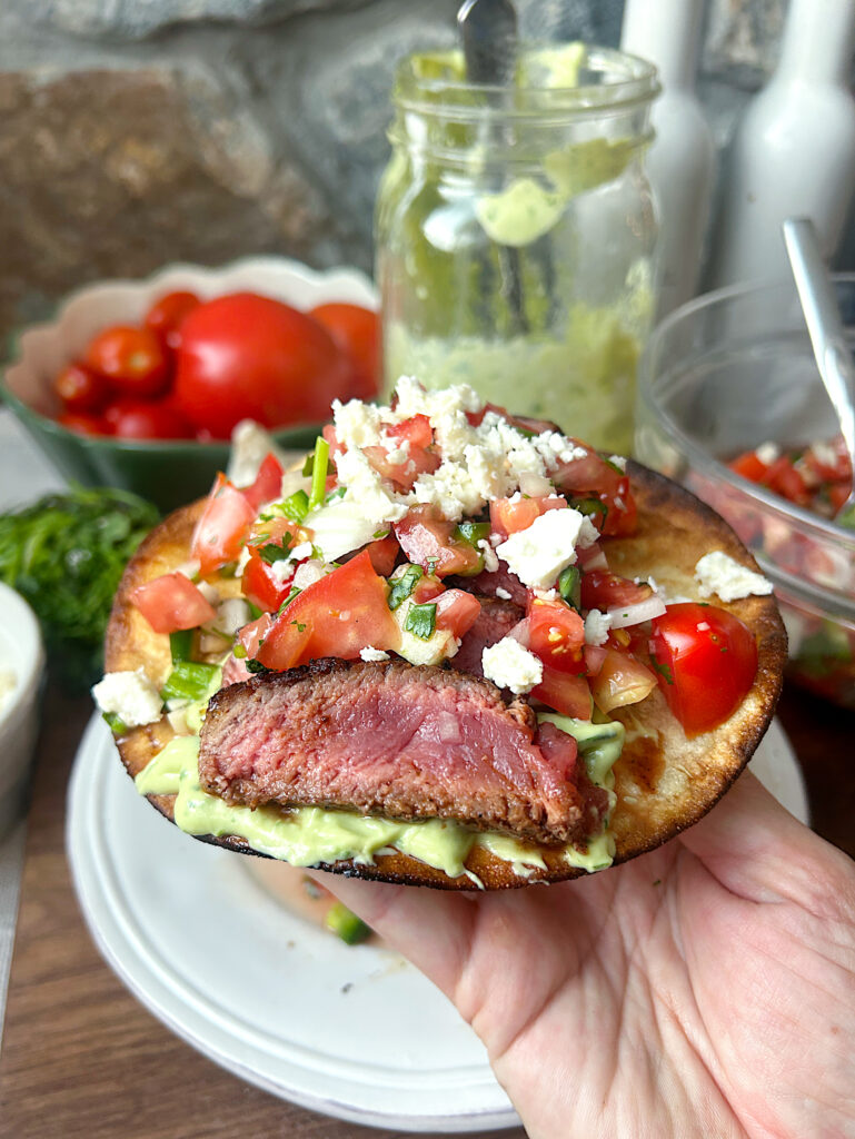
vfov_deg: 67.3
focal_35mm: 26
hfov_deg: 53.1
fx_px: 856
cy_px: 570
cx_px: 428
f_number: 1.5
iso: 64
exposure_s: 1/120
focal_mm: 5.7
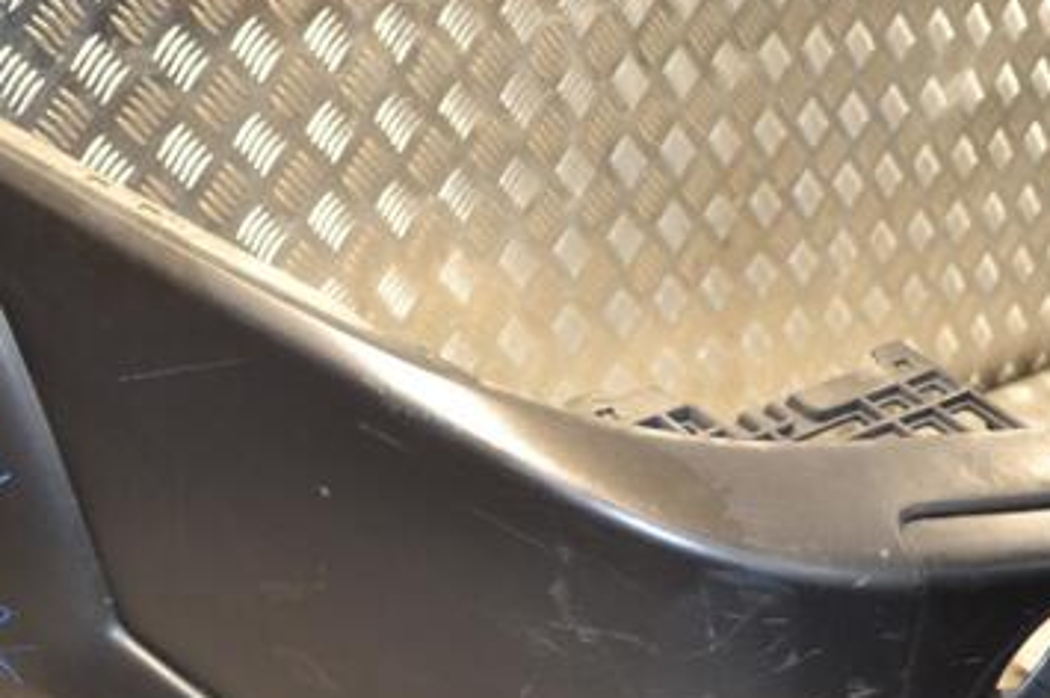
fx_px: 1923
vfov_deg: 20.4
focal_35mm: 66
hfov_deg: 30.4
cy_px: 524
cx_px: 414
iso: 560
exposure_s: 1/60
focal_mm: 26
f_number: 4.2
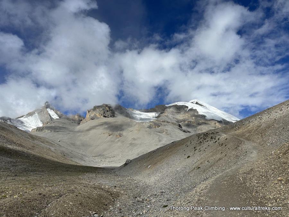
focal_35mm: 24
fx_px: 200
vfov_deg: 56.8
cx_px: 144
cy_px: 108
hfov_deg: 71.6
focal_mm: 6.86
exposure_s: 1/7042
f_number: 1.78
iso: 80
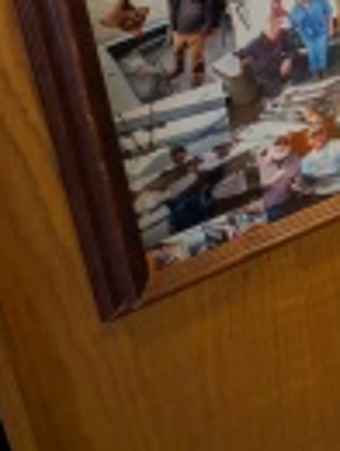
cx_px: 428
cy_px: -201
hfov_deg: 31.2
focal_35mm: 37
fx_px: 483
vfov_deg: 30.9
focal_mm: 2.02
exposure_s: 1/60
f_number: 1.7
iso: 137
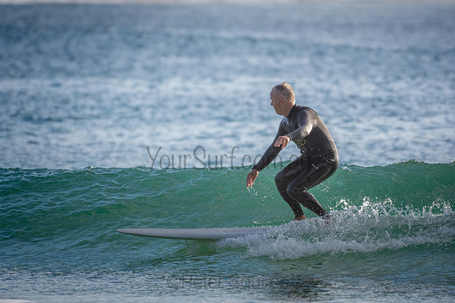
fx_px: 9481
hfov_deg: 2.7
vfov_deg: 1.8
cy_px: 152
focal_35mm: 750
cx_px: 228
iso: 400
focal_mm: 500
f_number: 5.6
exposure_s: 1/1250
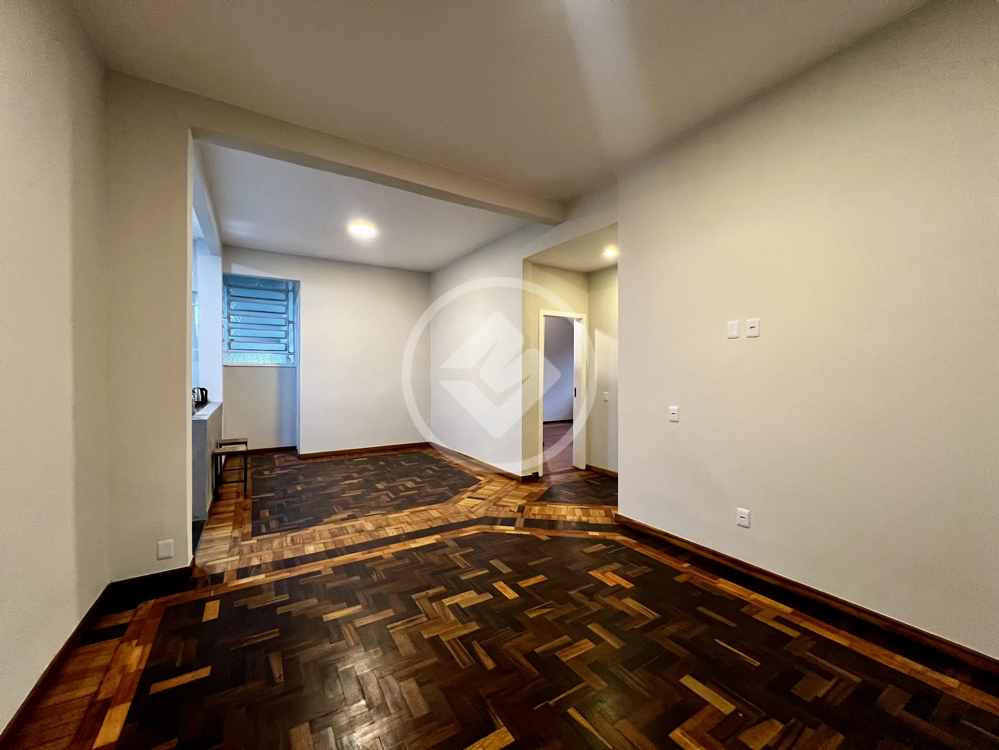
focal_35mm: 13
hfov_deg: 106.2
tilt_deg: -0.4
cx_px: 500
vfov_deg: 89.9
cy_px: 375
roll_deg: -0.1
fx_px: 375
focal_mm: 1.57
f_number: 1.8
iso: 320
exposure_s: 1/60
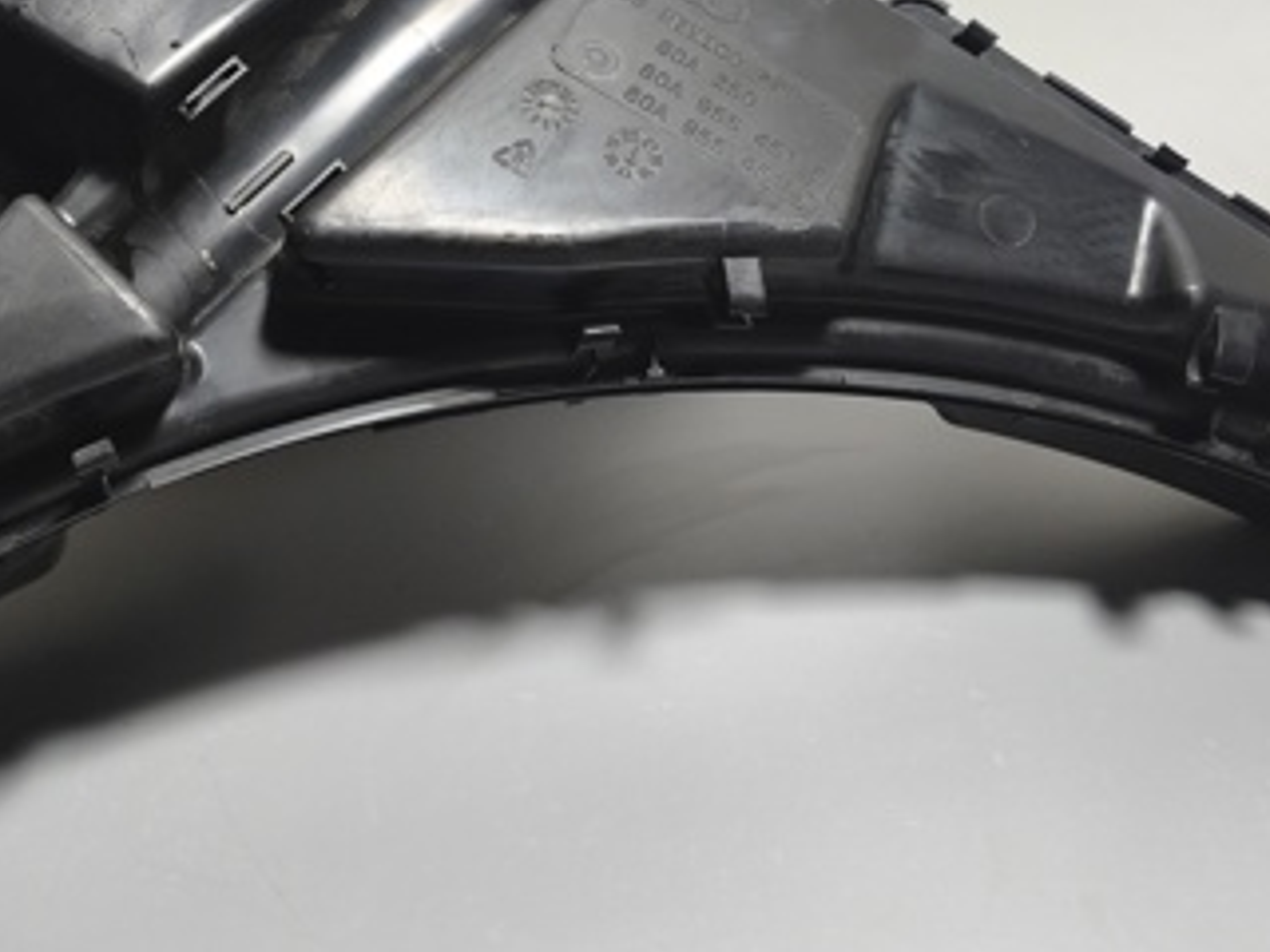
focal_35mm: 46
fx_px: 1688
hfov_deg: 41.1
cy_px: 167
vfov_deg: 30.6
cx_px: 536
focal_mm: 5.35
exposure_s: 1/500
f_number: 1.7
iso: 640
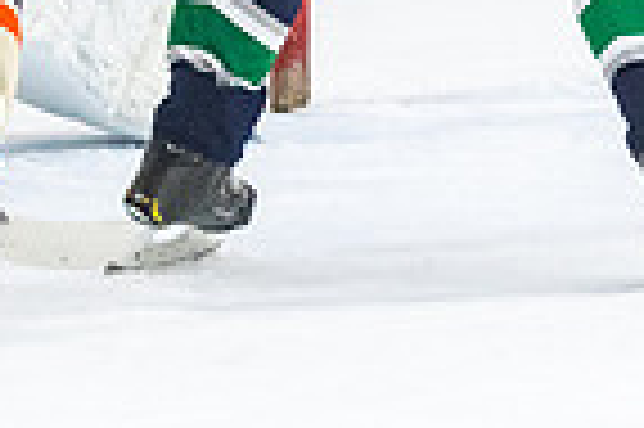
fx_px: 13258
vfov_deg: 1.8
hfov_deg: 2.8
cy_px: -569
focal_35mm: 742
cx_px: 436
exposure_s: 1/640
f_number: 2.8
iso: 1800
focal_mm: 90
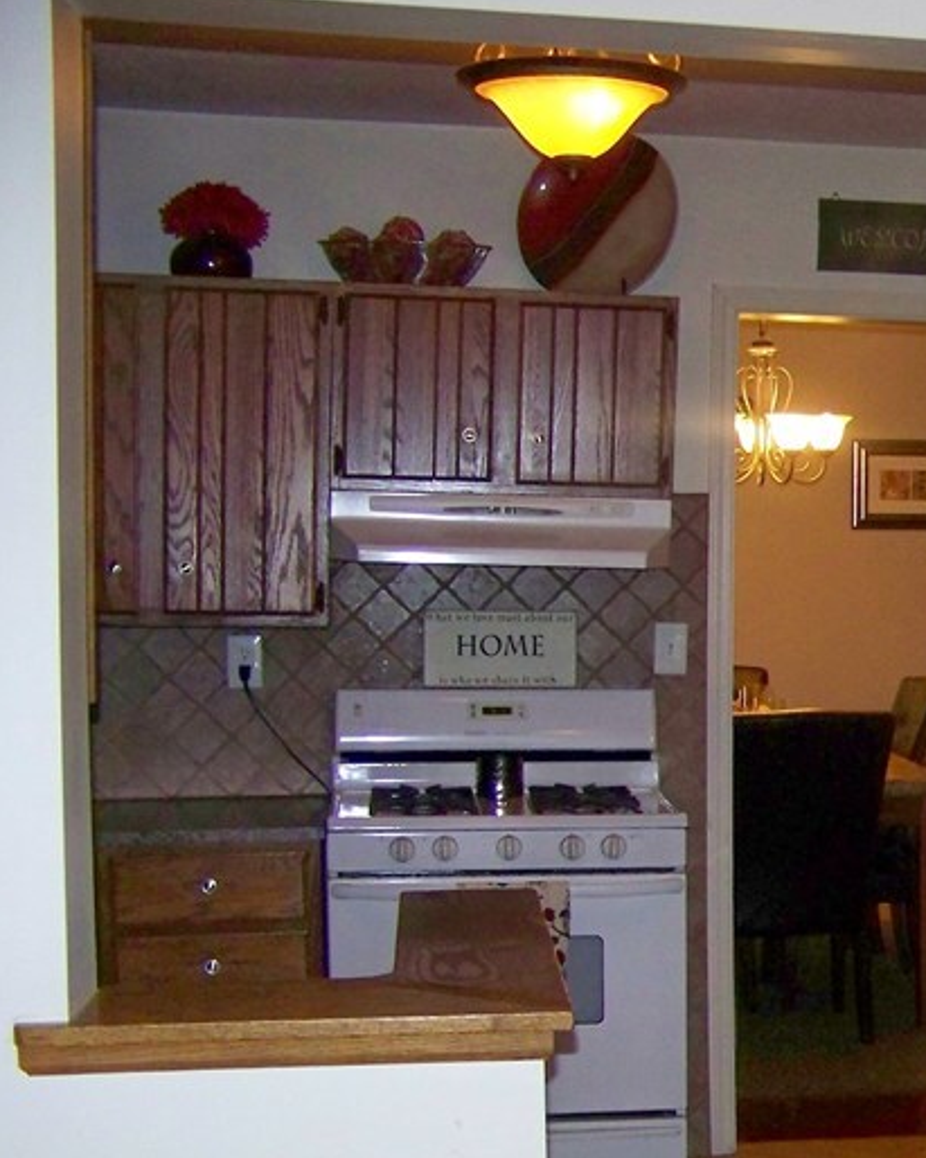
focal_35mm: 70
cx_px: 1095
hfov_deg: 20.5
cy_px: 782
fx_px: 2399
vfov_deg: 27.0
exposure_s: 1/30
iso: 200
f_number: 2.8
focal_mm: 5.85
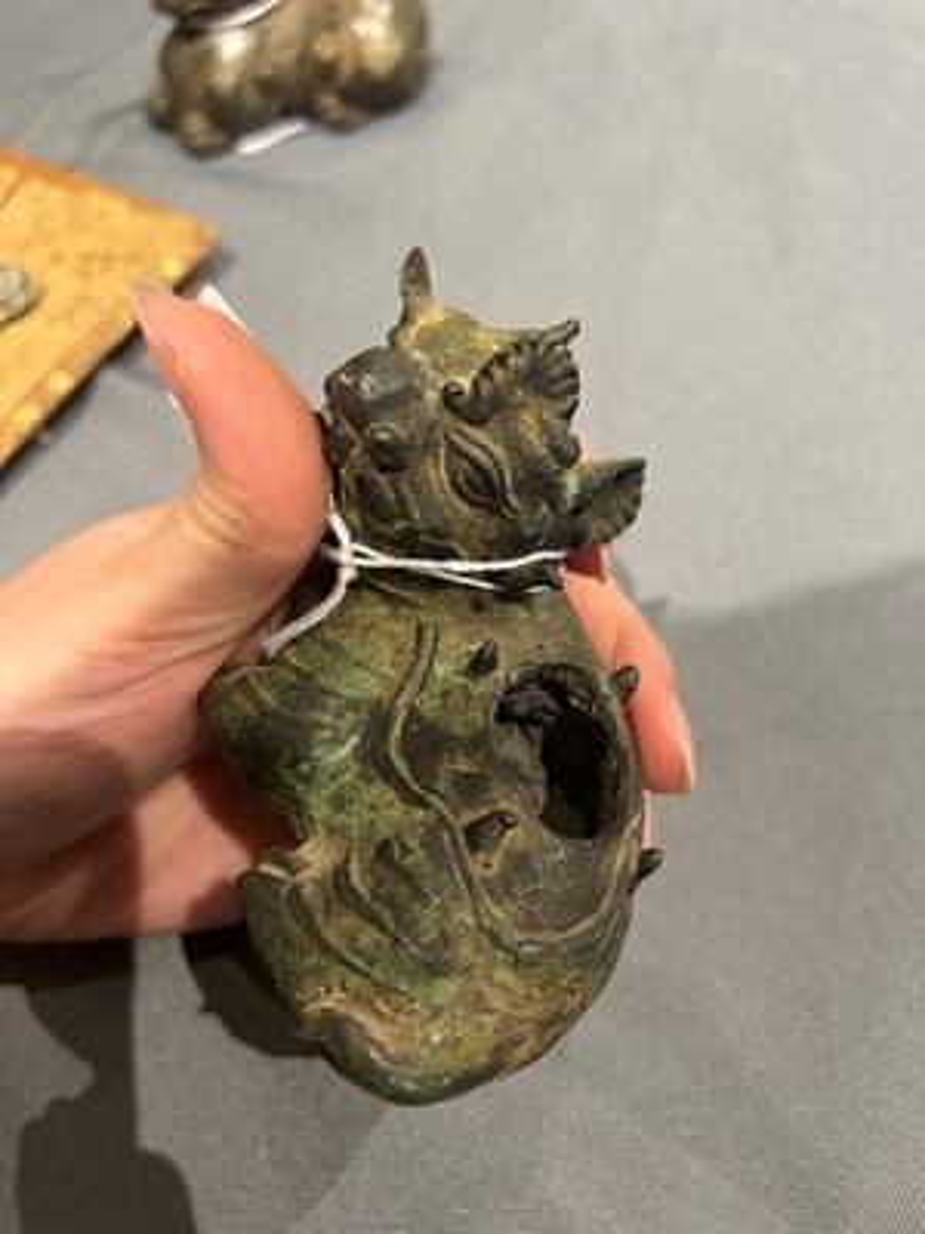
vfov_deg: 67.3
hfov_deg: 53.1
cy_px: 617
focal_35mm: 26
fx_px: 926
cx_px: 462
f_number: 1.5
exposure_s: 1/61
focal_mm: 5.7
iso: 125
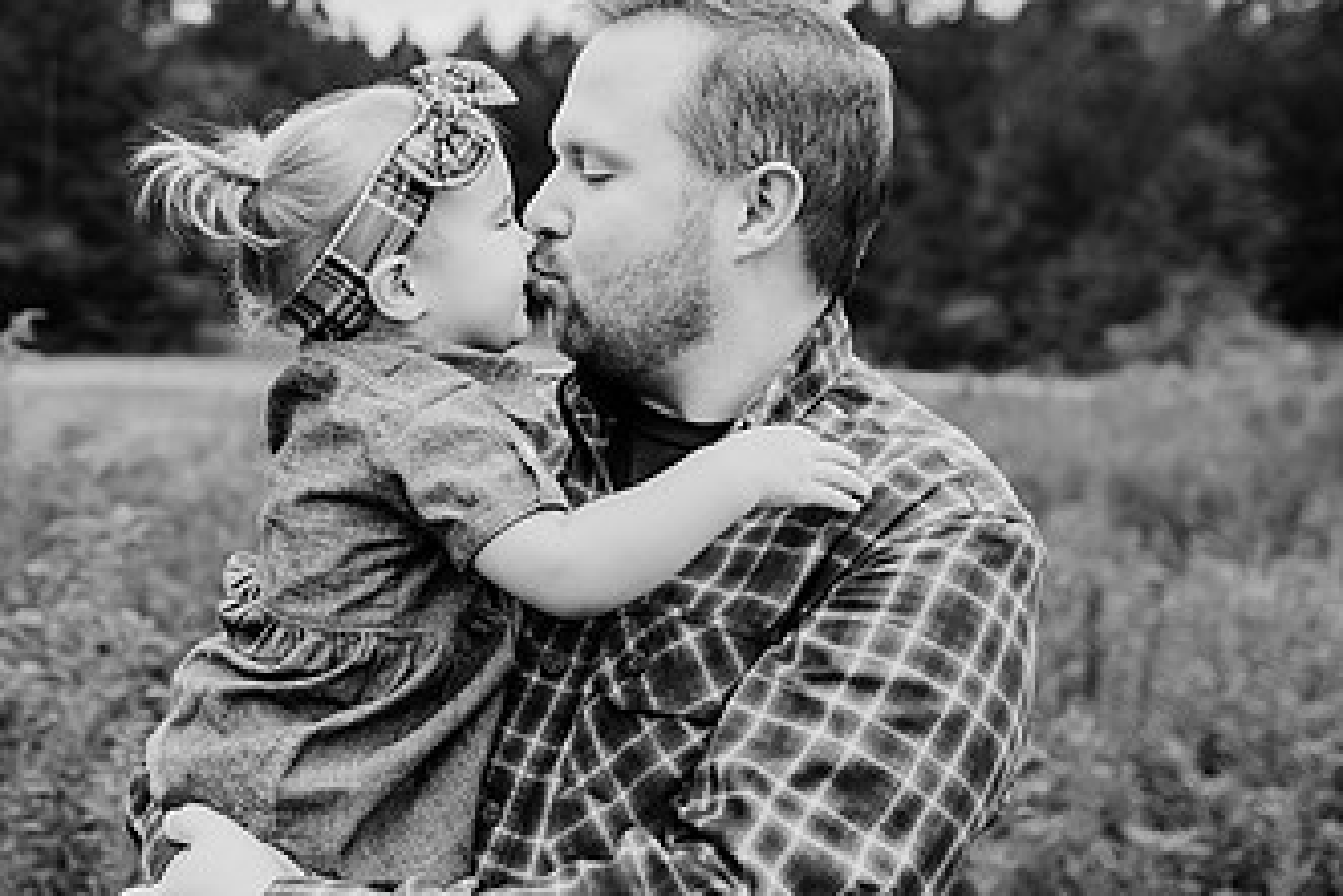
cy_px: 294
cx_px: 552
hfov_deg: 46.2
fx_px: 1567
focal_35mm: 42
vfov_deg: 31.7
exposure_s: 1/800
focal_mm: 24
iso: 125
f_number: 2.2
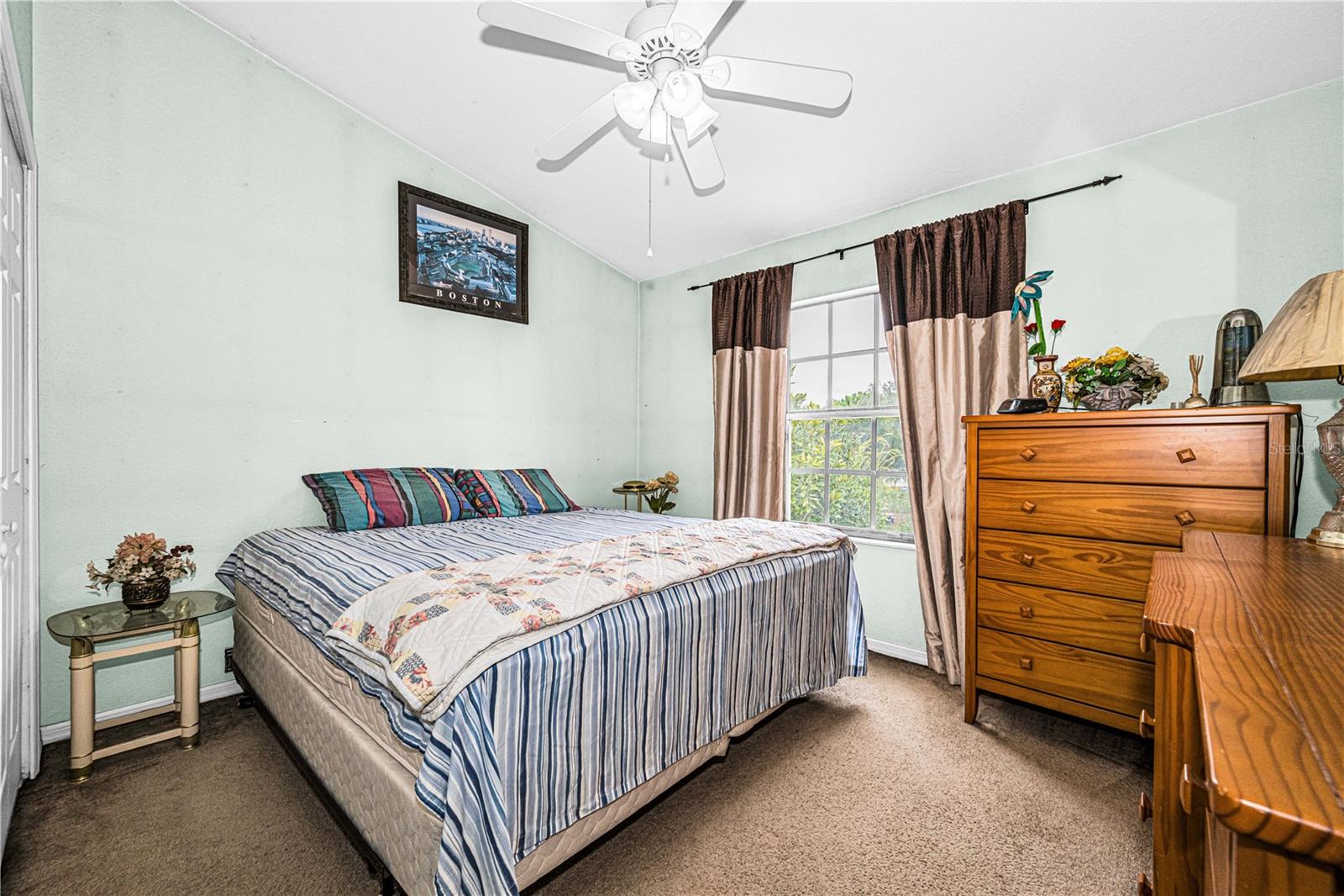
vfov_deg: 81.2
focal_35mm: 14
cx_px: 672
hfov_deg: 104.3
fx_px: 523
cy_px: 448
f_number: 8
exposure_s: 1/50
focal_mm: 14
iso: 250
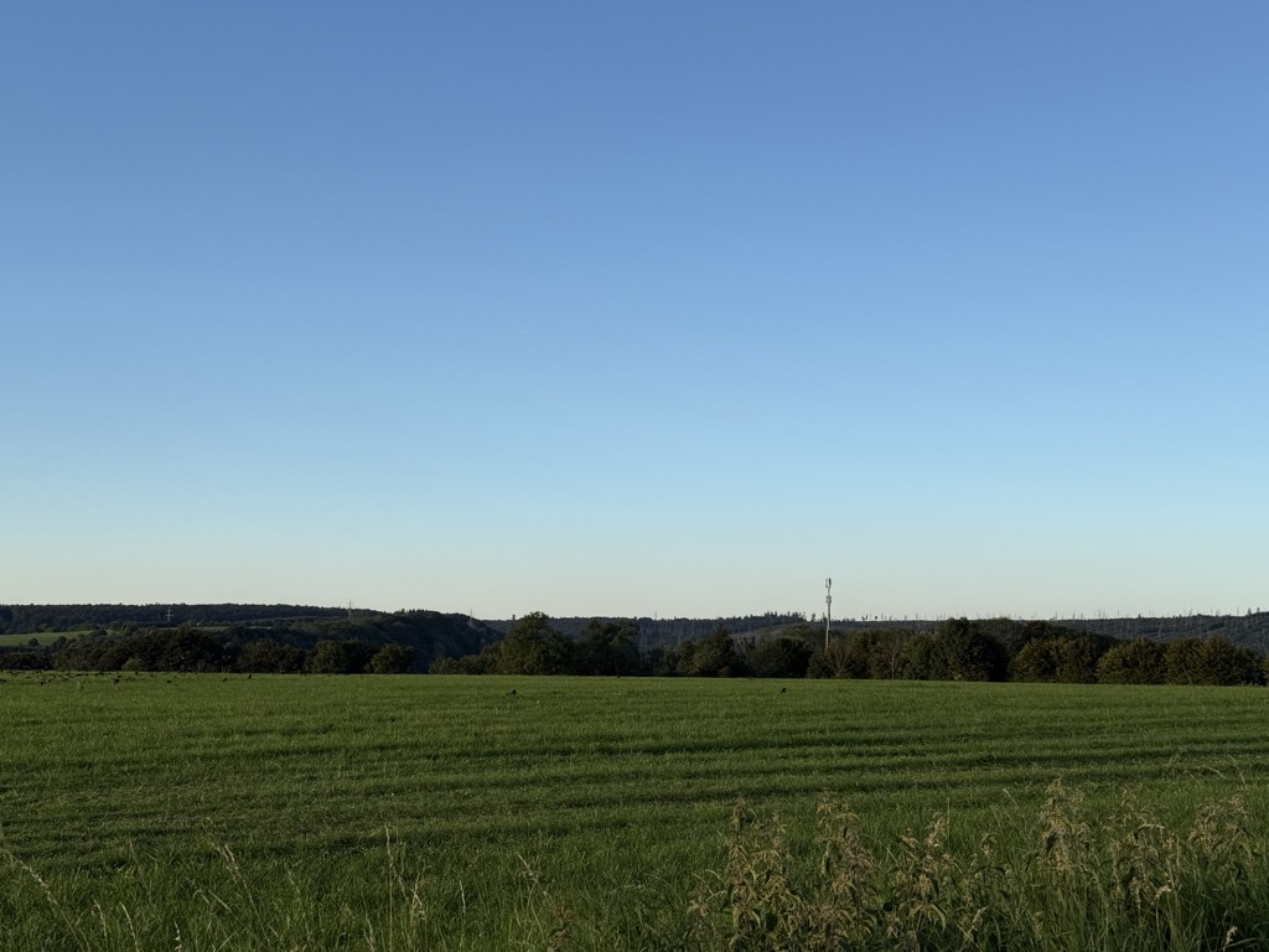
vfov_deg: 30.3
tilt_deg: +5.9
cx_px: 634
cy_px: 476
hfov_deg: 39.7
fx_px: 1760
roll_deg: -1.3
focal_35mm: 48
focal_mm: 6.76
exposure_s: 1/2415
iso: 64
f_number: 1.78
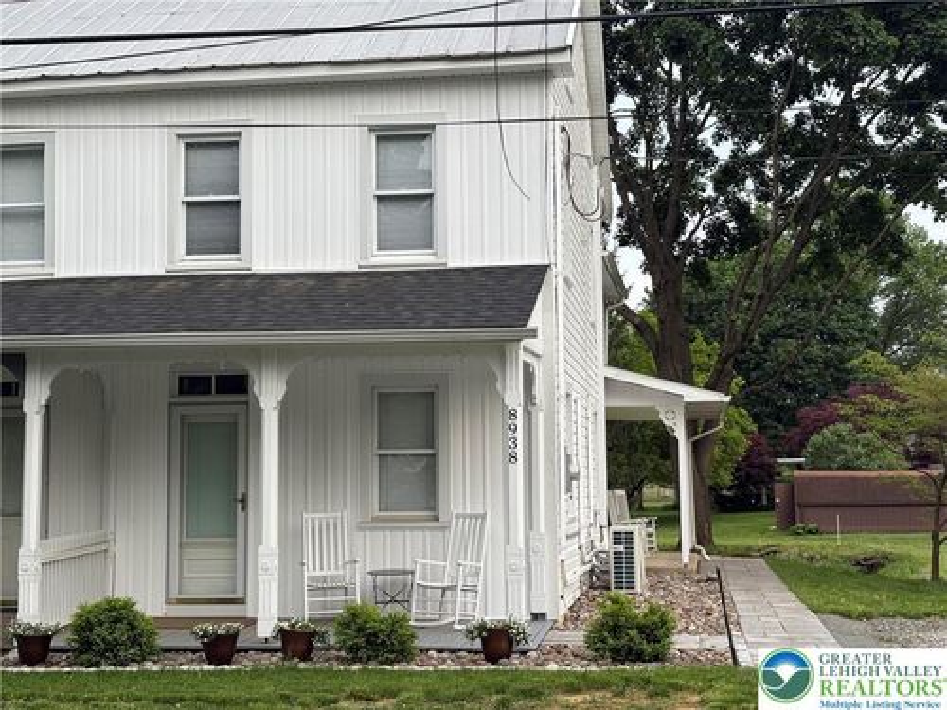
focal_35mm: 52
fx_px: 1423
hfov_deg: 36.8
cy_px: 355
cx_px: 474
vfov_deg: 28.0
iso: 32
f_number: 1.6
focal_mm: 5.96
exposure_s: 1/121
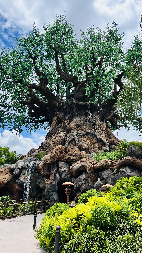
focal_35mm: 29
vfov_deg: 66.1
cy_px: 125
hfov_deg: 40.2
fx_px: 194
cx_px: 74
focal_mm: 5.7
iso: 50
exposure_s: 1/2915
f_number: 1.5
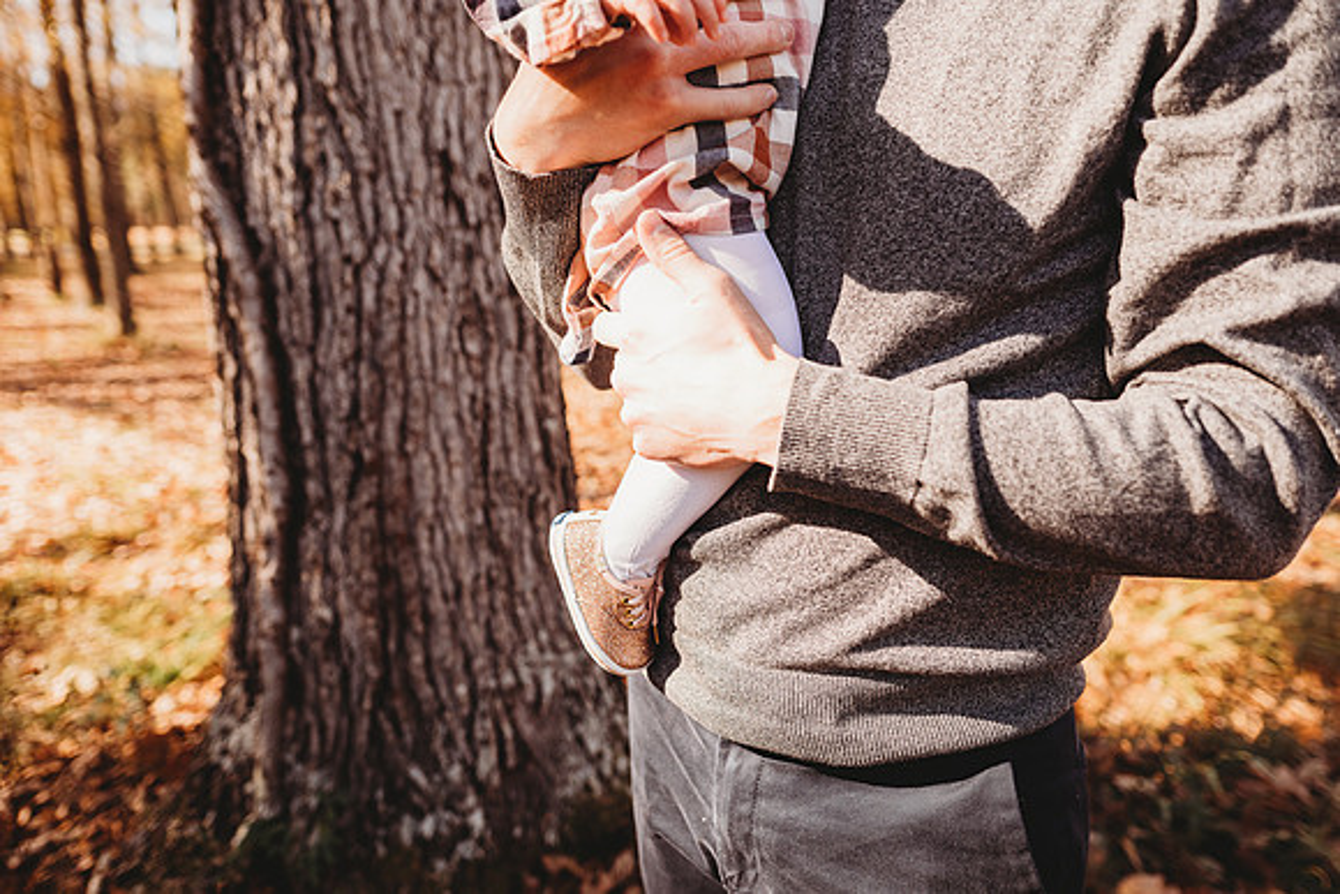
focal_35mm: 24
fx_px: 894
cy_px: 447
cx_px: 670
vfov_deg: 53.2
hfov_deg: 73.7
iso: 100
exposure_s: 1/320
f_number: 2.8
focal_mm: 24
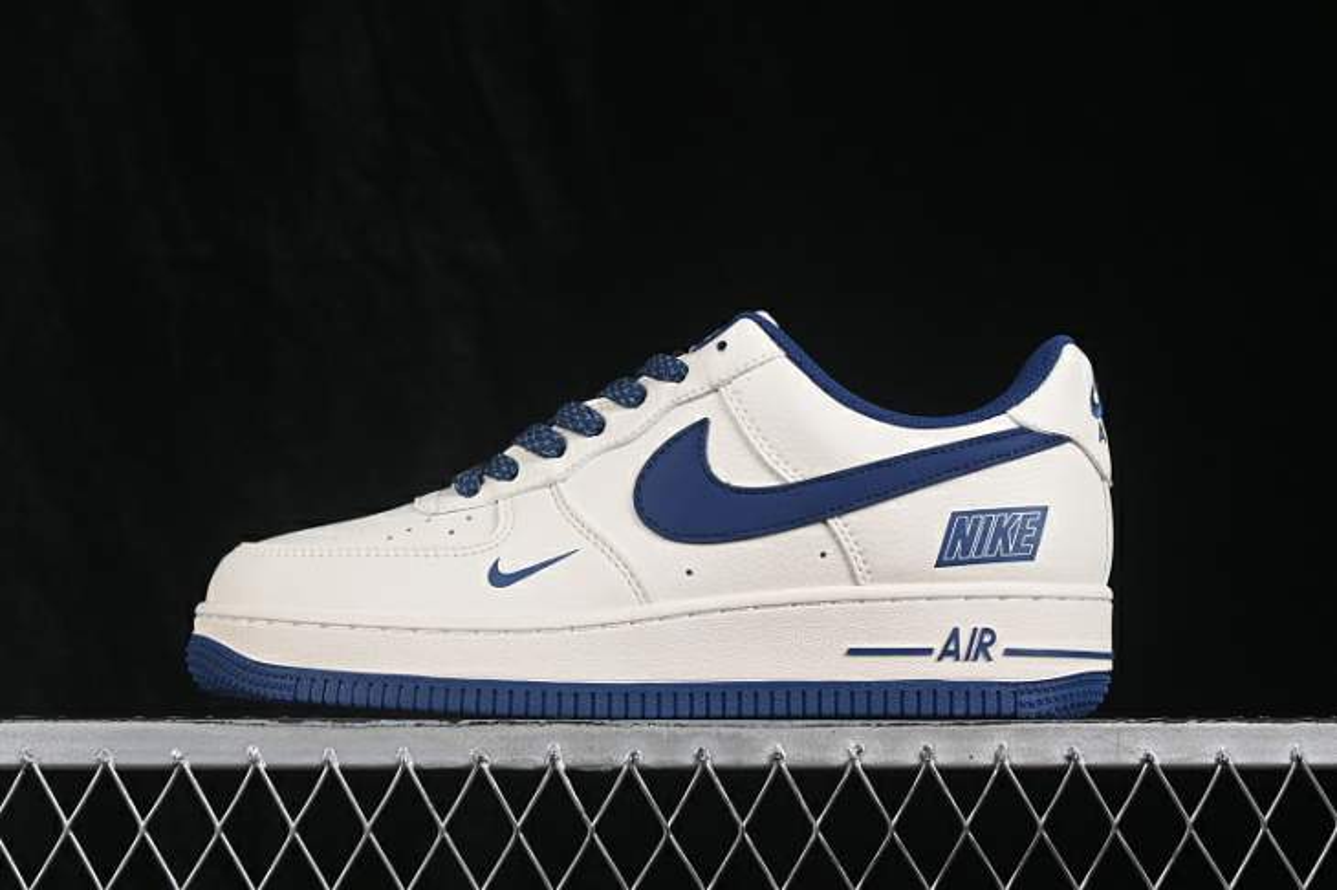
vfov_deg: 18.2
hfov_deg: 27.0
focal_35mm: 75
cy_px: 445
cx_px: 668
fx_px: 2784
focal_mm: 50
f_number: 8
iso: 160
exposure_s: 1/80
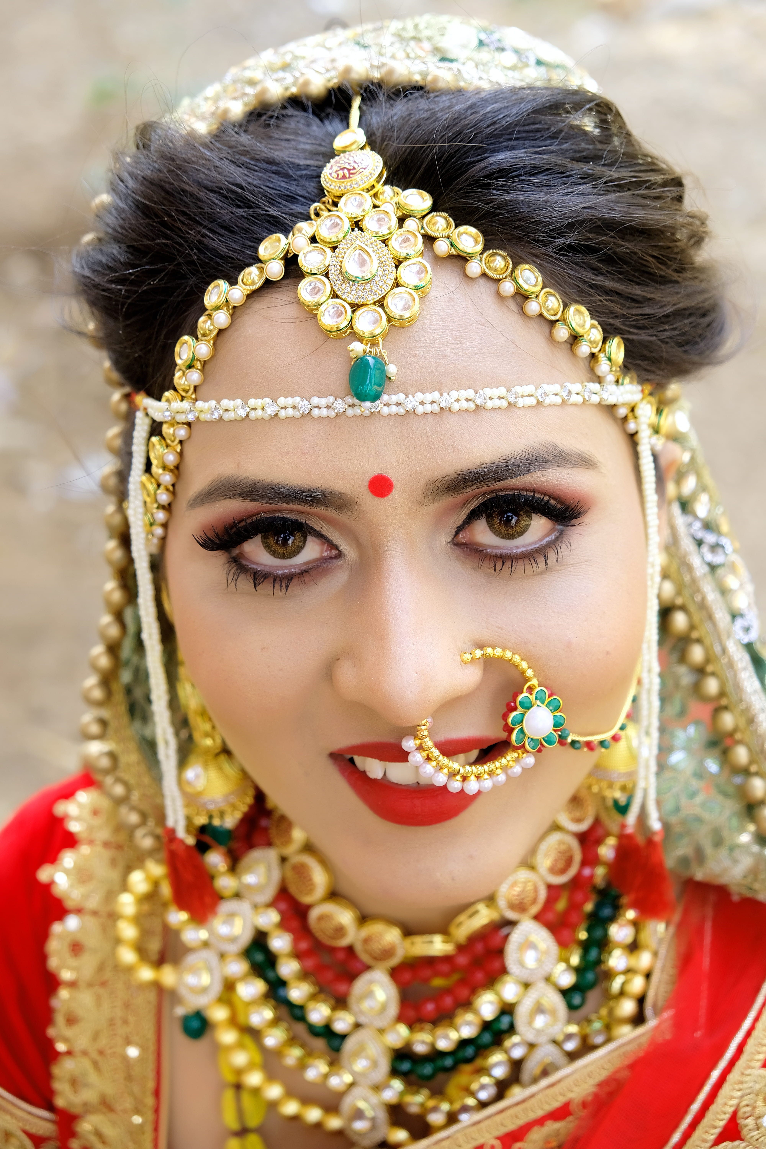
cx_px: 383
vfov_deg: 31.4
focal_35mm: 64
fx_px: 2043
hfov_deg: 21.2
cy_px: 574
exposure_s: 1/125
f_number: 4.5
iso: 250
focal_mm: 42.5
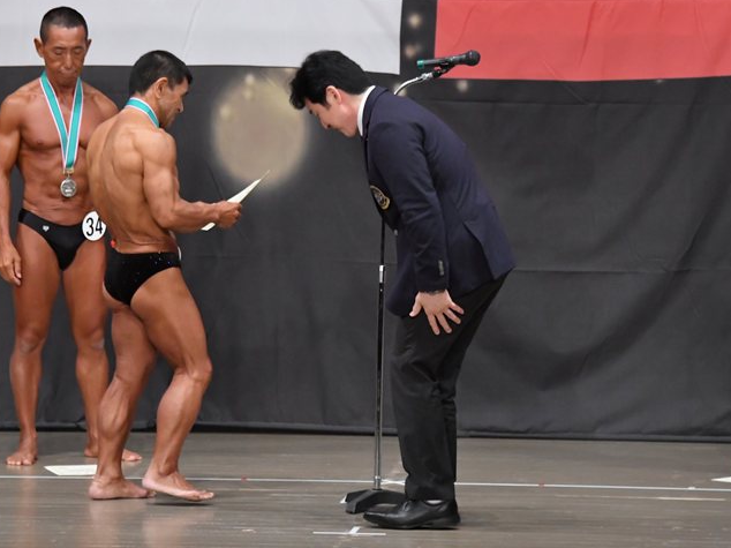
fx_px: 5383
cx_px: 300
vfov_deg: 5.8
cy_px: 273
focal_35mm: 255
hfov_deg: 7.8
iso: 5000
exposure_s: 1/400
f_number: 5.6
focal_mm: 145
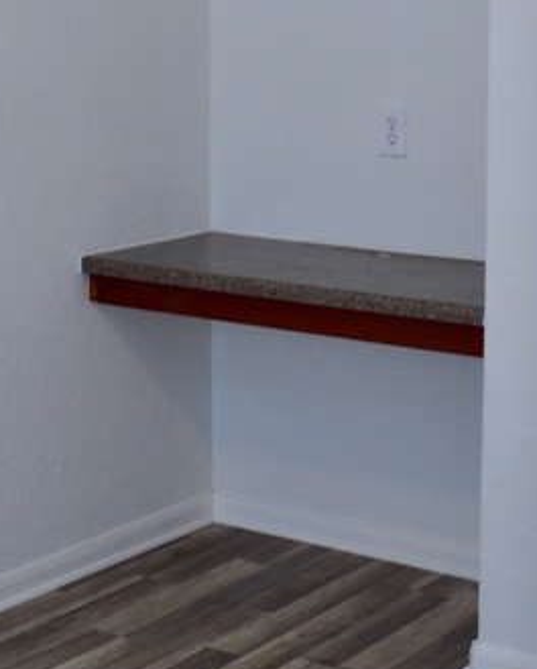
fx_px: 1646
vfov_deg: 22.6
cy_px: 106
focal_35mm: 83
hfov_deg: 18.5
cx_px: 242
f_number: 3.5
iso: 400
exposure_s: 1/50
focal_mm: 18
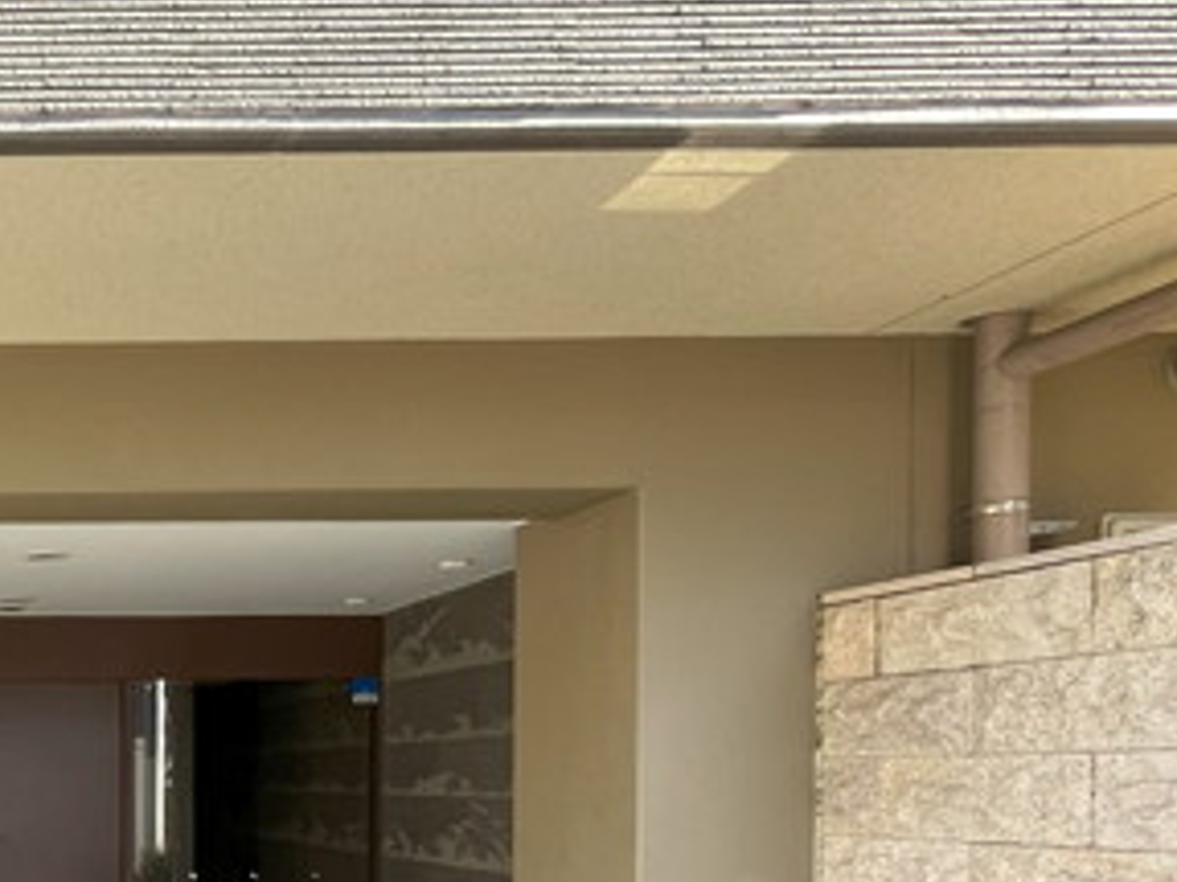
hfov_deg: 38.9
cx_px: -135
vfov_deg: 34.5
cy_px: 812
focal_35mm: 39
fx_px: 1326
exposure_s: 1/99
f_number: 2.4
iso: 125
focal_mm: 1.54
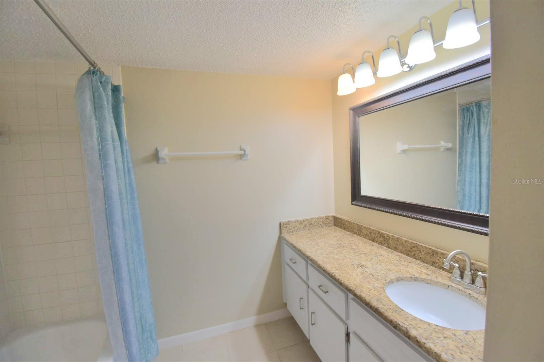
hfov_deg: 100.4
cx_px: 272
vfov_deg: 77.3
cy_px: 181
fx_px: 227
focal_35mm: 15
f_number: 6.3
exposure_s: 1/161
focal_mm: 10
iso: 400
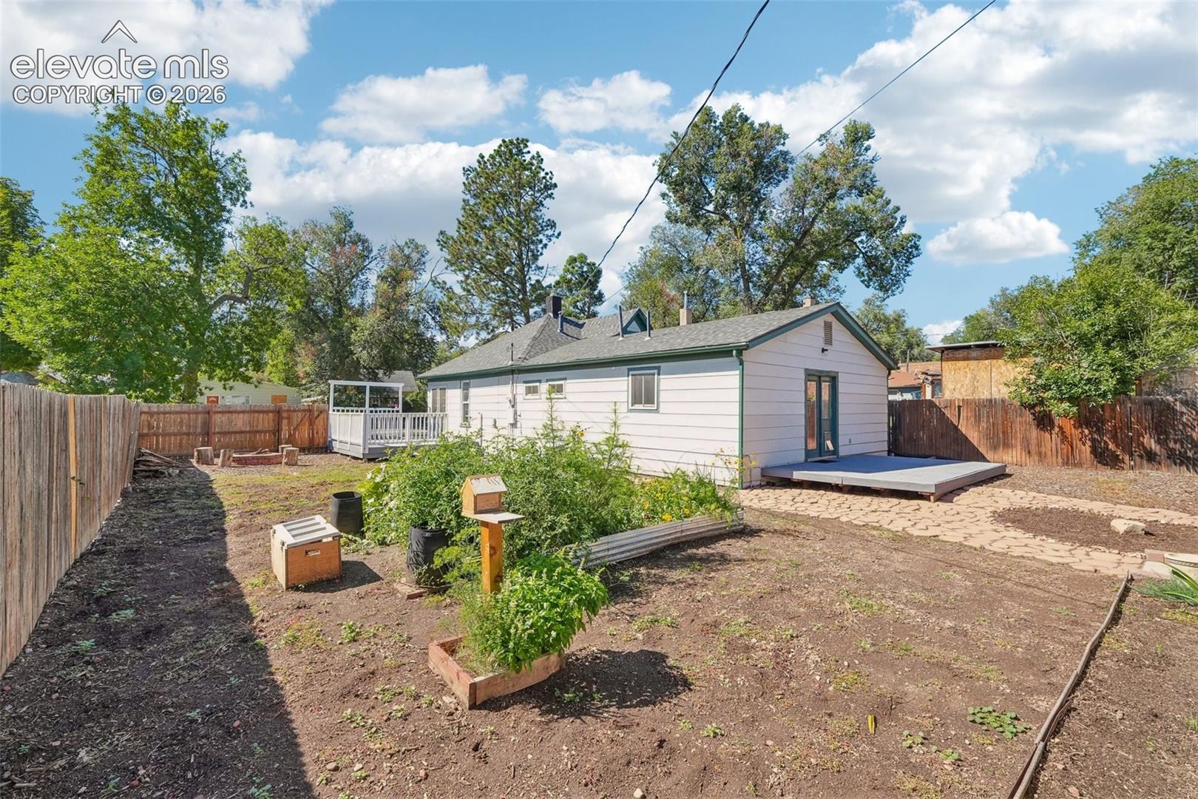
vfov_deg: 77.3
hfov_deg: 100.4
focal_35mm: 15
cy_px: 400
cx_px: 599
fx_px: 499
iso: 800
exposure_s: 1/500
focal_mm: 10
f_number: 8
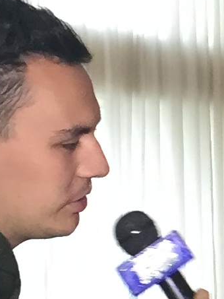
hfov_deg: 6.5
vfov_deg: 9.4
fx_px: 1802
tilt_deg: -0.9
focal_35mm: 209
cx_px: 650
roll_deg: +0.6
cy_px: 254
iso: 125
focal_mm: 4.15
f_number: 2.2
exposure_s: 1/33
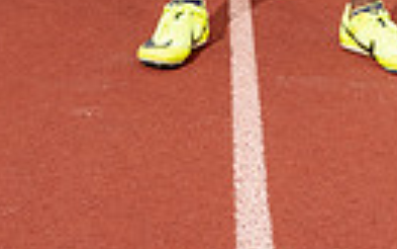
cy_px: -358
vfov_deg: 8.2
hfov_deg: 14.2
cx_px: 267
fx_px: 1591
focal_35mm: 147
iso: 320
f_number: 8
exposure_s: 1/250
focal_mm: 42
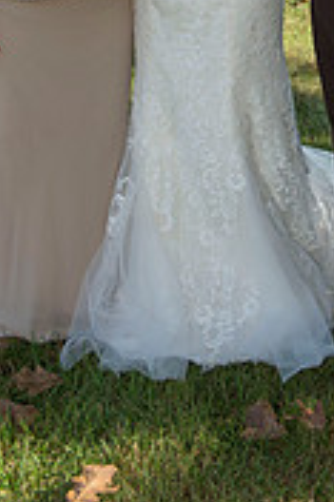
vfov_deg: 21.7
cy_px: -100
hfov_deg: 15.5
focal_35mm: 87
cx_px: 284
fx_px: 1213
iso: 200
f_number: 6.3
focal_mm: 34
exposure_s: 1/320
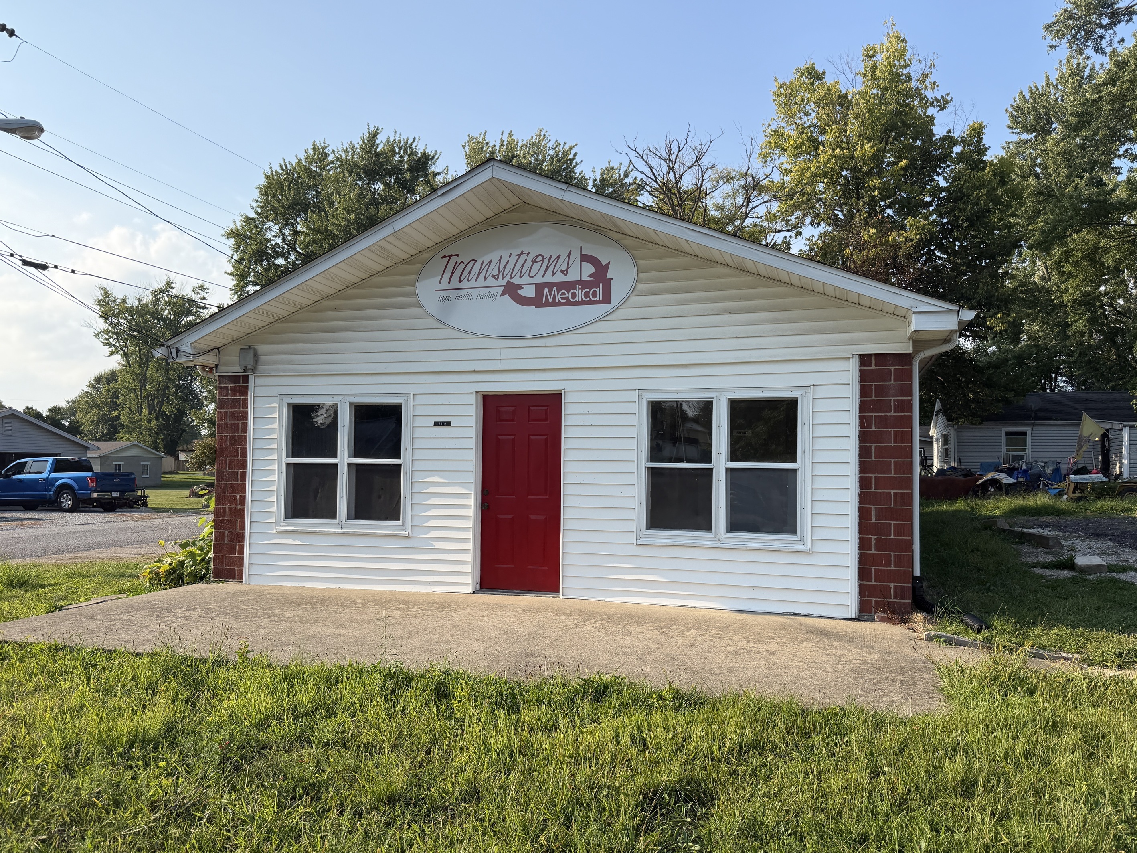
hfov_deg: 67.3
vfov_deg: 53.0
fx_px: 854
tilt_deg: +1.9
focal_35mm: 26
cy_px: 452
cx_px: 564
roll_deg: +0.0
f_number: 1.78
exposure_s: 1/3145
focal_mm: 6.76
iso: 100
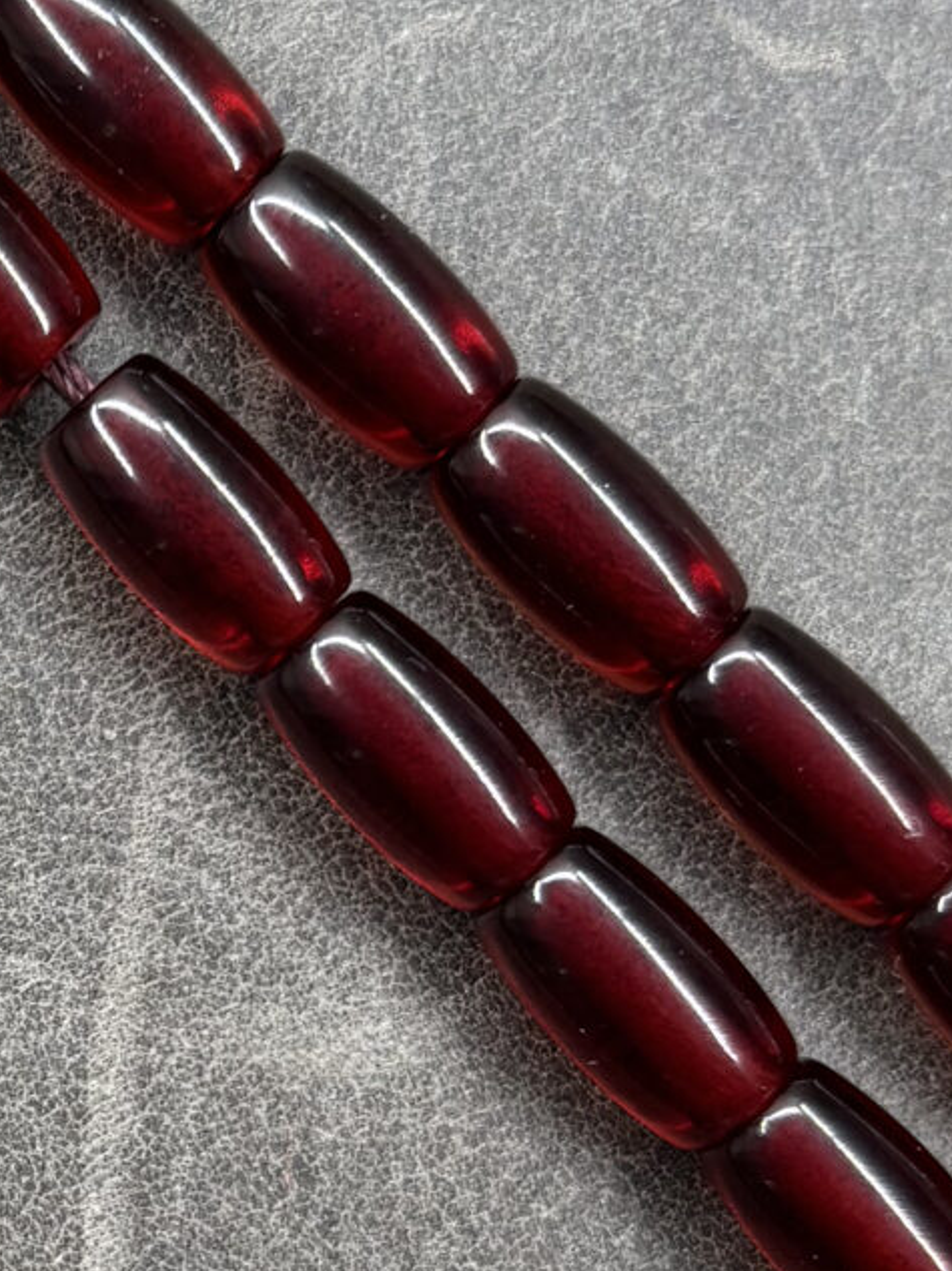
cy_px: 928
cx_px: -271
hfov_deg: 13.6
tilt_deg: -87.9
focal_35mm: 105
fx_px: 3853
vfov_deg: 18.6
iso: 125
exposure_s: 1/100
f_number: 1.6
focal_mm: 5.96
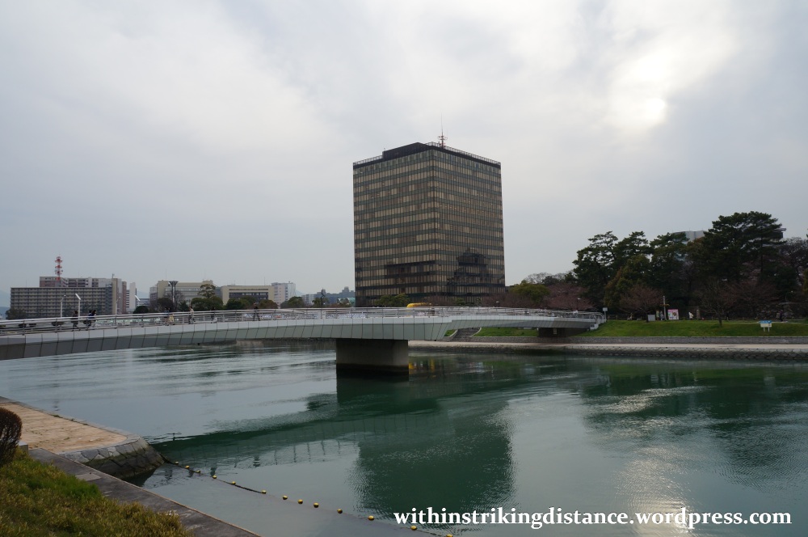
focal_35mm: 27
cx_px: 404
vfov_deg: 47.8
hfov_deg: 67.4
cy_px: 268
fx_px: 605
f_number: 11
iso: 200
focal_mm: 18
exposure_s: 1/100
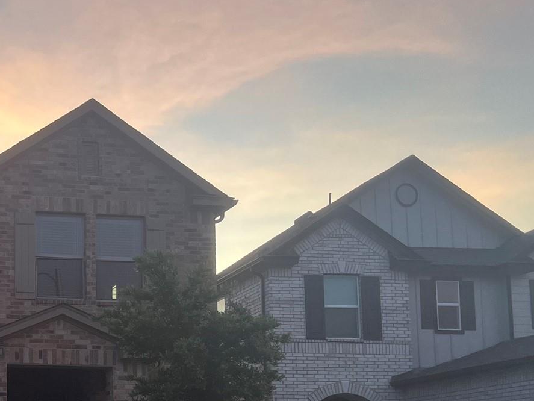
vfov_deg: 23.6
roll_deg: +0.1
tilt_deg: +5.5
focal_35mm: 60
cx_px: -24
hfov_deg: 29.6
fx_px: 926
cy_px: 382
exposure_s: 1/121
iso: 125
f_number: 1.5
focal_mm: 5.7
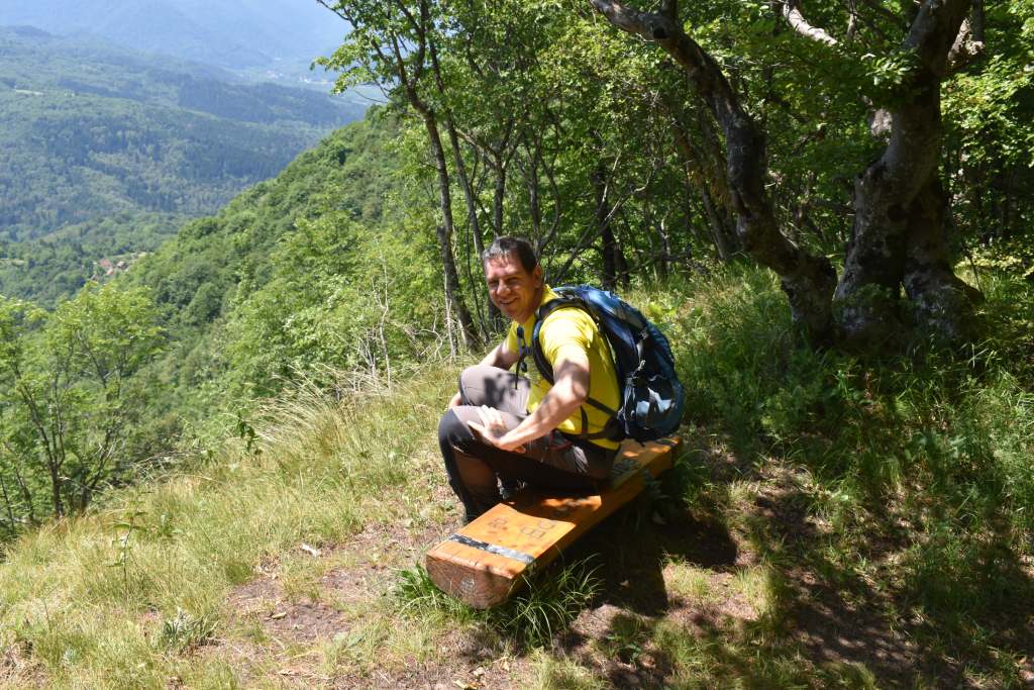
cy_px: 345
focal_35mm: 36
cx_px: 517
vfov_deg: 36.9
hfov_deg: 53.1
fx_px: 1034
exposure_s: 1/250
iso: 250
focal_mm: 24
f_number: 8
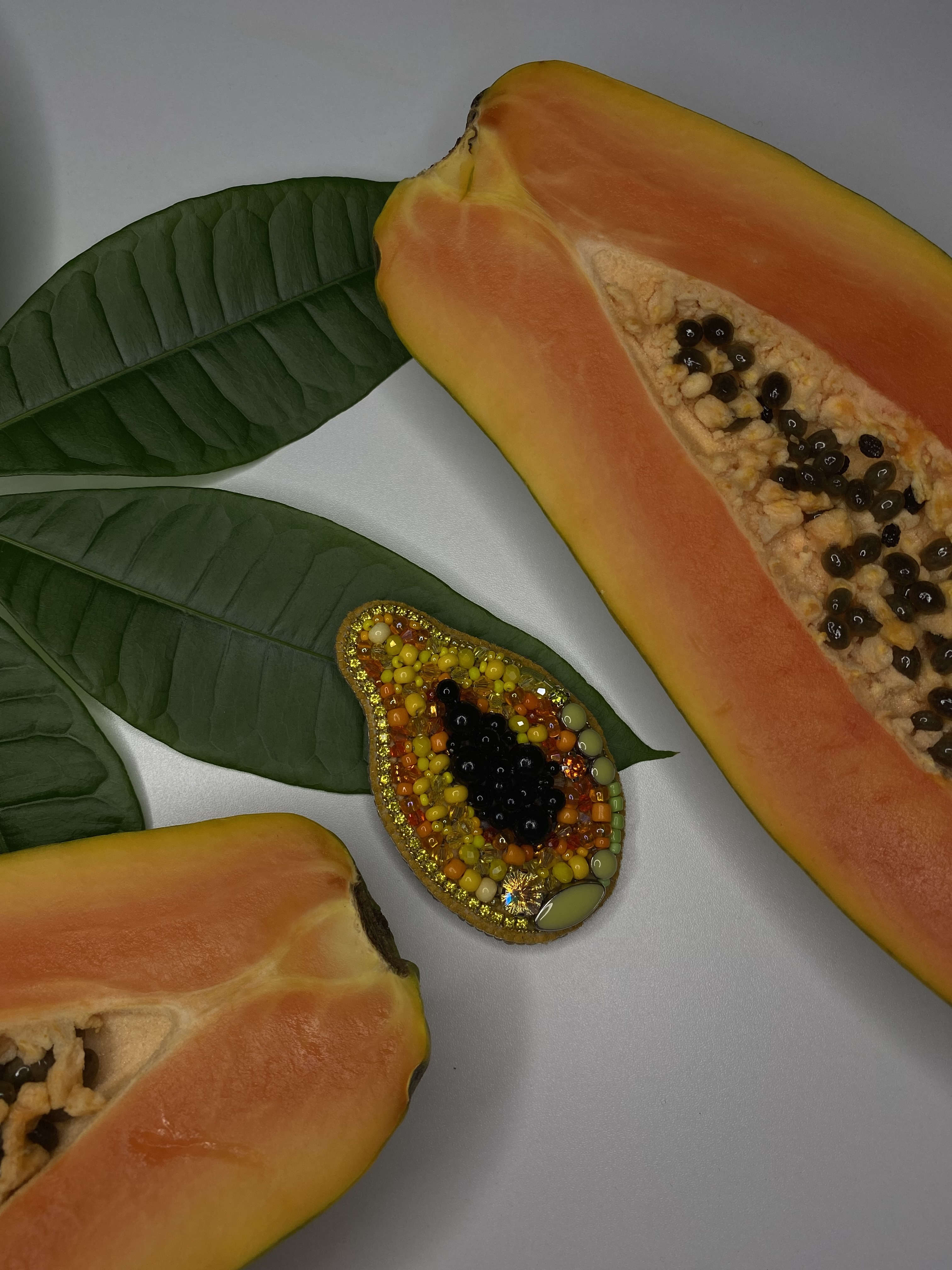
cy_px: 635
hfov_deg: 53.1
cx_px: 476
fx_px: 953
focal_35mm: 26
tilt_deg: -78.9
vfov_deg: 67.3
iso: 50
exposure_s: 1/121
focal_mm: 4.25
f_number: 1.8
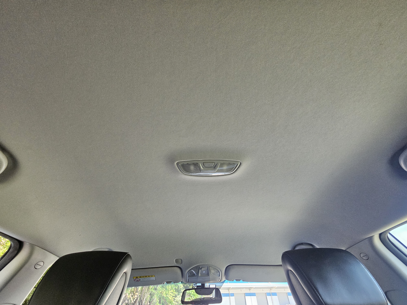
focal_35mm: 13
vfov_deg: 89.9
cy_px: 152
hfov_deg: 106.2
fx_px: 153
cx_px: 204
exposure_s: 1/40
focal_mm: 2.2
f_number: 2.2
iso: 320
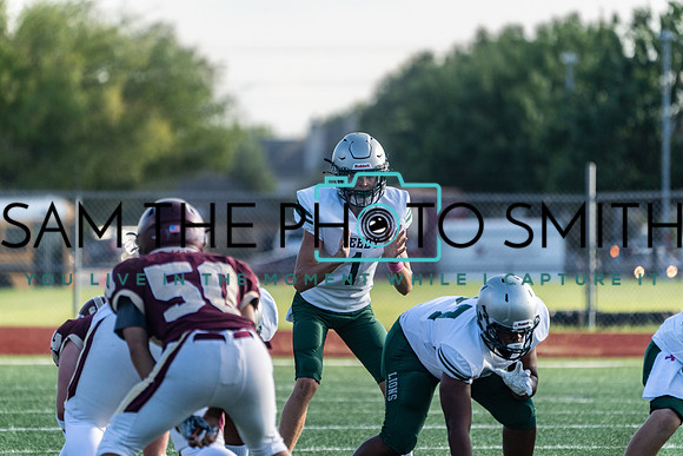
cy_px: 228
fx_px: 10626
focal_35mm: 560
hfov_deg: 3.7
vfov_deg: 2.5
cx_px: 342
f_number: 8
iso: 1250
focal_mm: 560
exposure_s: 1/1250
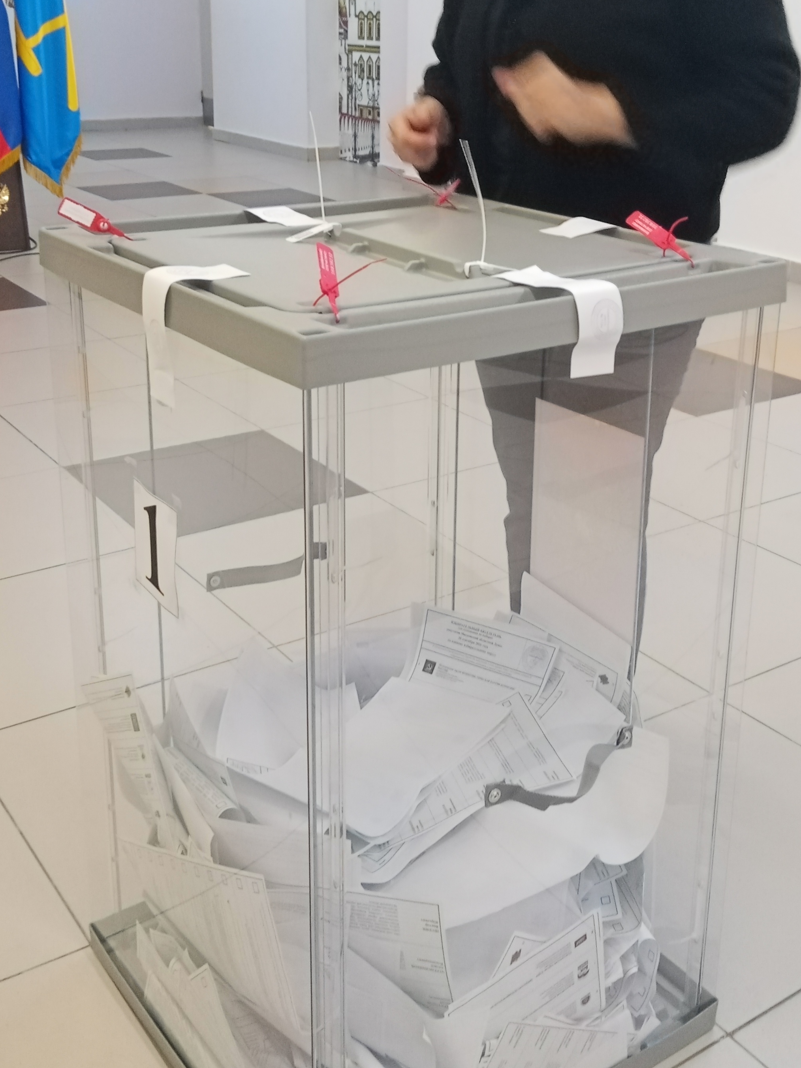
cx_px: 443
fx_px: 1234
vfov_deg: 46.4
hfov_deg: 35.9
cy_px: 404
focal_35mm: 40
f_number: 1.8
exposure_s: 1/25
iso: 547
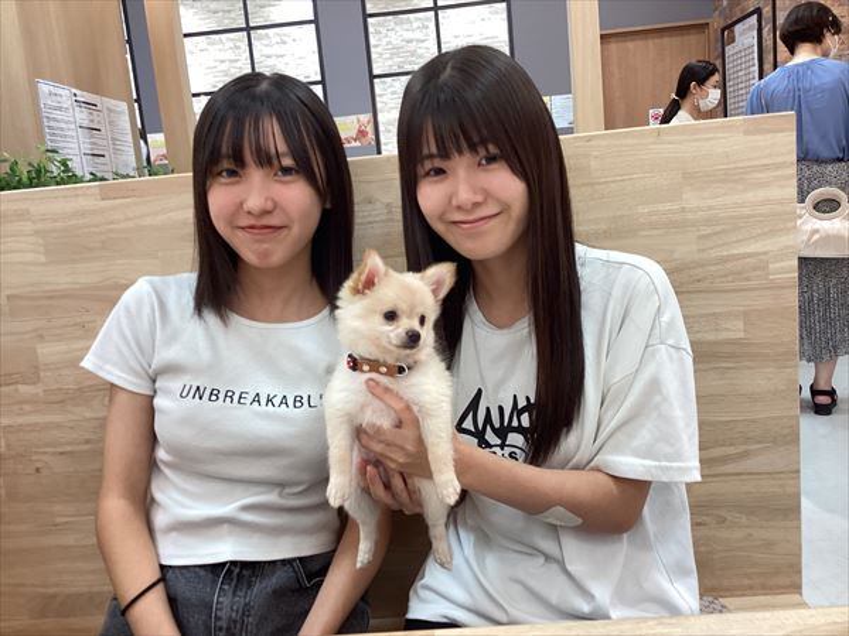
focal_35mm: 31
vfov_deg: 45.4
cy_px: 318
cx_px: 424
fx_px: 760
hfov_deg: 58.4
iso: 125
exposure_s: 1/60
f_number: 2.4
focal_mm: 3.3
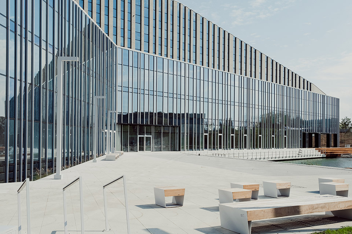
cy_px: 117
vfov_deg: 35.9
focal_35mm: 37
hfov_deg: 51.9
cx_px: 176
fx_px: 362
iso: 320
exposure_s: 1/1000
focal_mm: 24.5
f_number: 6.4
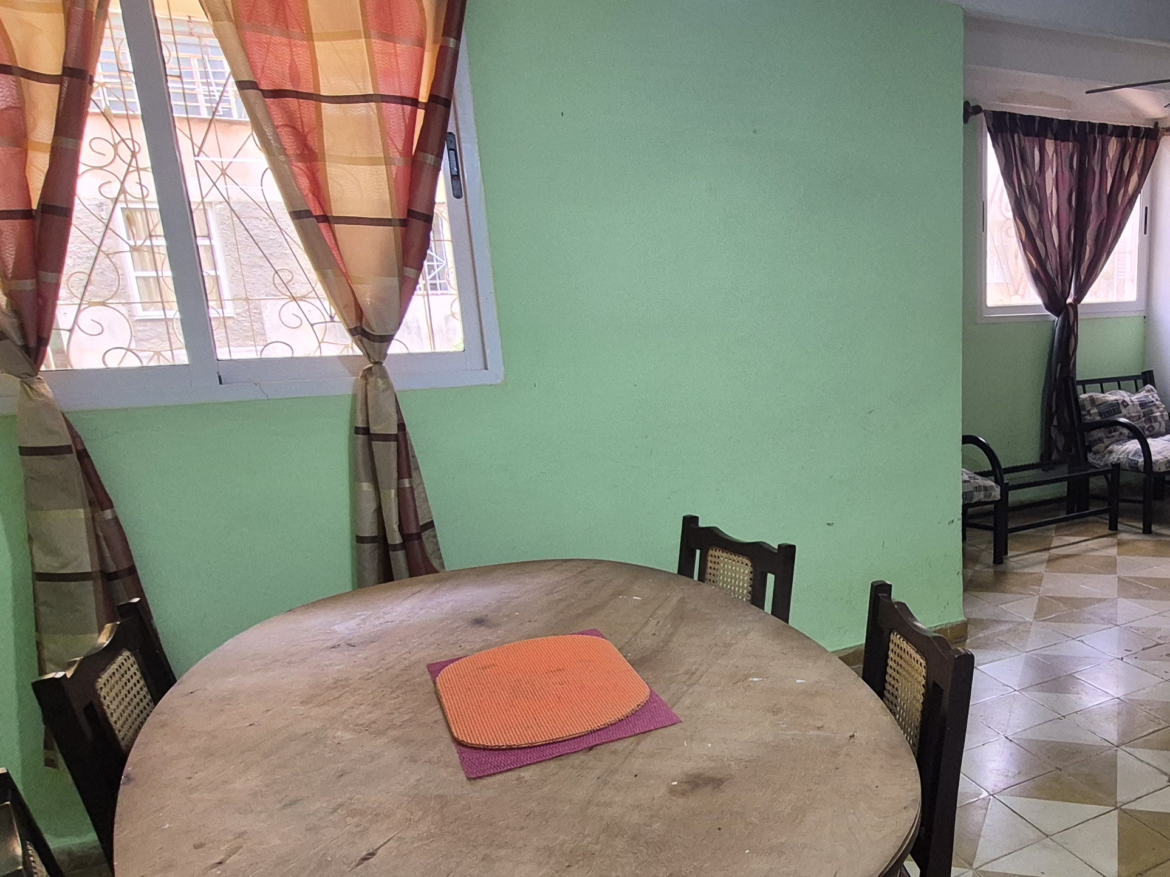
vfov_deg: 51.2
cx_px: 906
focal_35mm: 27
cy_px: 497
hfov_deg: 60.9
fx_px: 912
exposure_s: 1/61
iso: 250
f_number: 2.2
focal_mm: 1.74
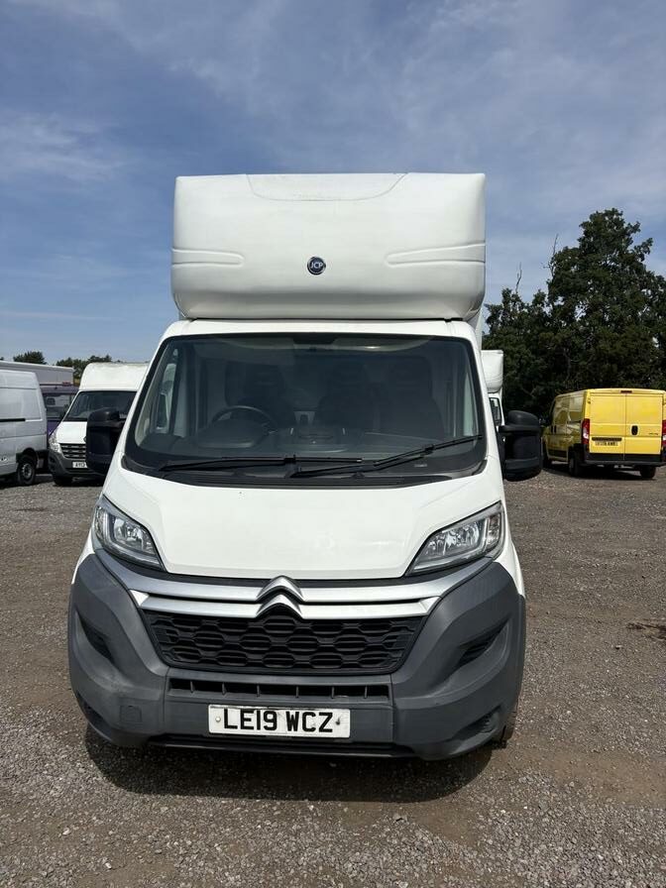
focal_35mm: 26
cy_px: 444
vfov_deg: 67.3
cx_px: 333
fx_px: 667
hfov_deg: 53.1
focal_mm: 5.96
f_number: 1.6
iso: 50
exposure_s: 1/6993
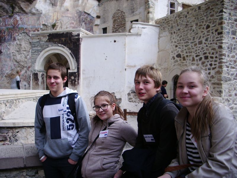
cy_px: 89
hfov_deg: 52.6
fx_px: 240
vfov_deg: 40.7
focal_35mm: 35
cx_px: 118
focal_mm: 5.8
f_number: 2.6
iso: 100
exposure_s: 1/60
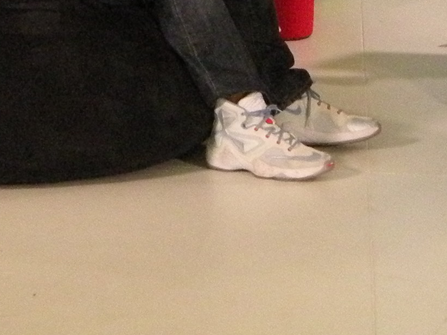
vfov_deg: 5.9
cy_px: -220
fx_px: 3202
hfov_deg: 8.0
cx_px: 296
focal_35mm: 248
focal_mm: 9.8
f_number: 3.5
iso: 400
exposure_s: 1/47.2
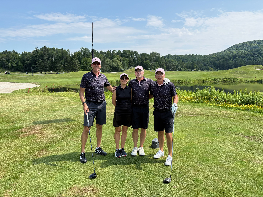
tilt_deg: -5.8
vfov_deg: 53.1
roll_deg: +0.6
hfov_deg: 67.3
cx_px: 132
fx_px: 198
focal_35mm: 26
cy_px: 98
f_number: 1.6
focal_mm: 5.96
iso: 50
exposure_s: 1/2538
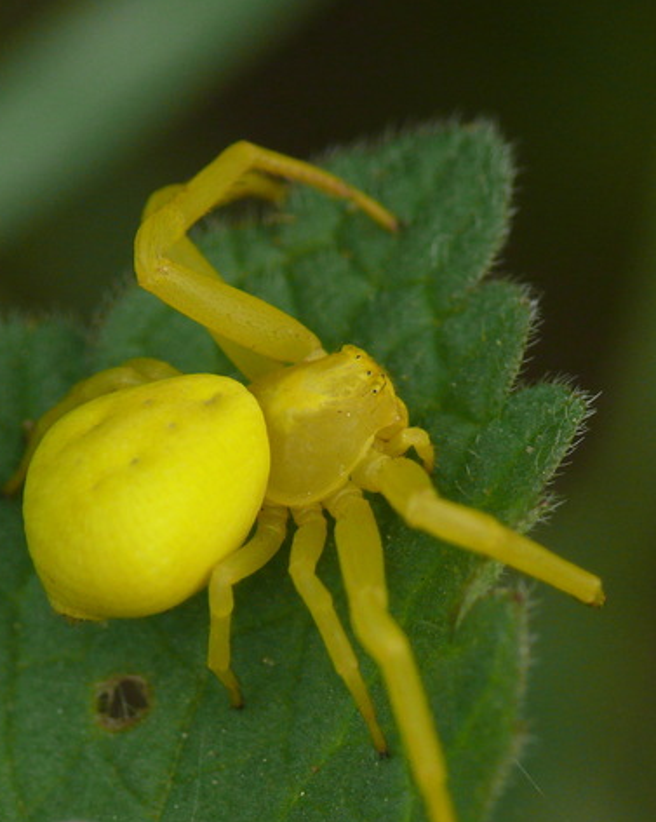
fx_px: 10810
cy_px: 467
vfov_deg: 4.4
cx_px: 298
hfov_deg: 3.5
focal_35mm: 445
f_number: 5.6
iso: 200
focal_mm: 53.2
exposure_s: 1/320
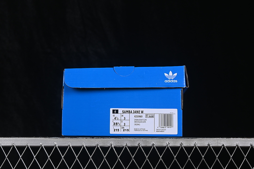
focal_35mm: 75
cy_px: 84
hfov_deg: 27.0
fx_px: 529
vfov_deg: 18.2
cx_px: 127
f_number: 8
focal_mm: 50
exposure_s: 1/80
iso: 160
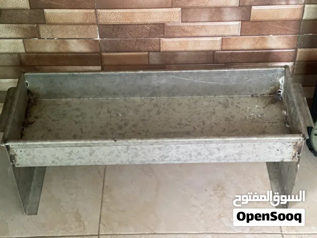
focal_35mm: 64
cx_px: 158
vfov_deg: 22.9
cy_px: 119
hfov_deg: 30.3
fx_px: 586
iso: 400
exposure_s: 1/40
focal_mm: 7.5
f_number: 2.2
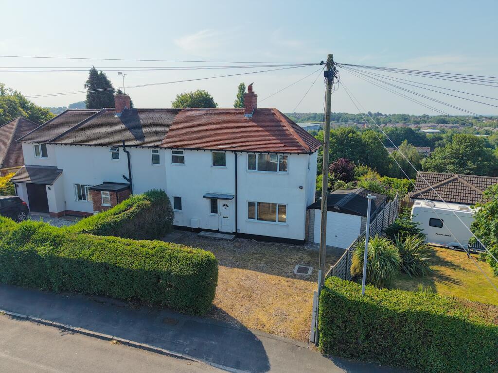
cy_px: 186
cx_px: 249
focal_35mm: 24
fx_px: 345
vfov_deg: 56.8
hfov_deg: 71.6
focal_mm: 8.67
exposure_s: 1/8000
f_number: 1.8
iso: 400
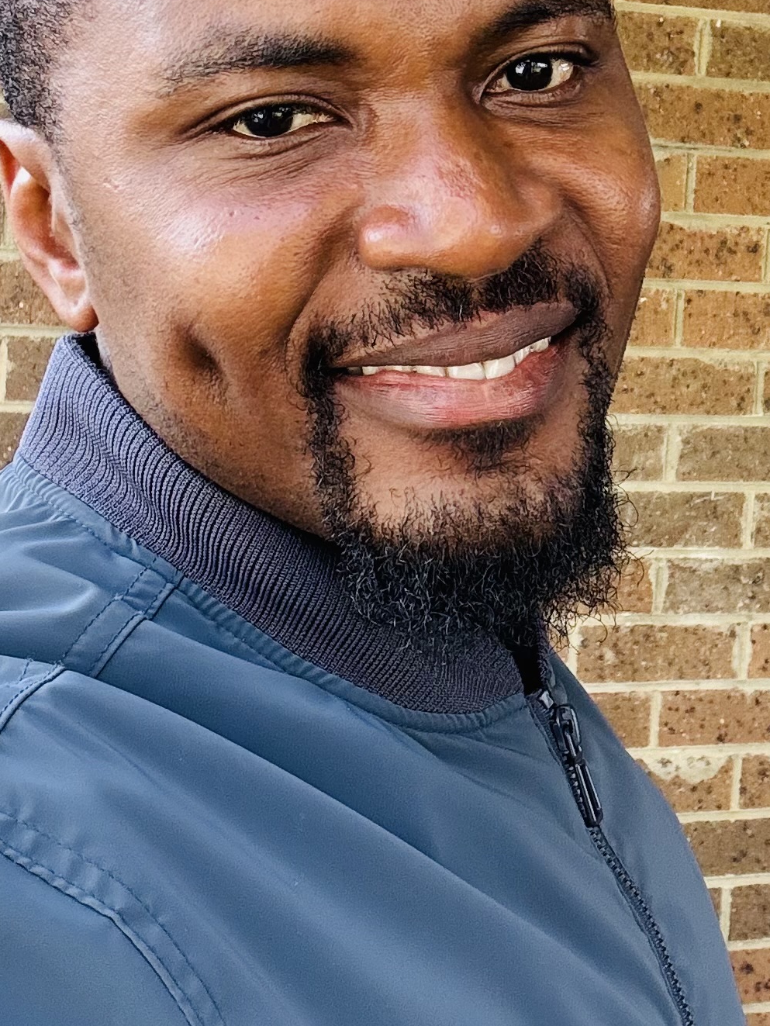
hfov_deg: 20.9
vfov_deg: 27.5
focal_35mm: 70
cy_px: 305
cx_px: 537
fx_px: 2075
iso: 64
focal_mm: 2.69
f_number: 1.9
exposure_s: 1/121
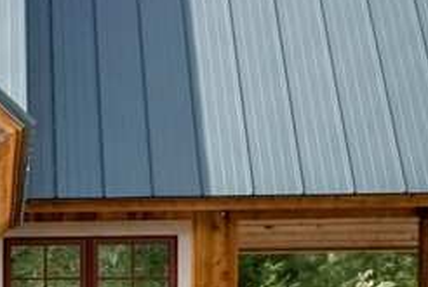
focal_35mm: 175
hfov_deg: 10.4
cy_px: 139
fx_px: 2081
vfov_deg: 7.9
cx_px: -547
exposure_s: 1/320
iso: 100
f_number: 5.6
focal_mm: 25.4
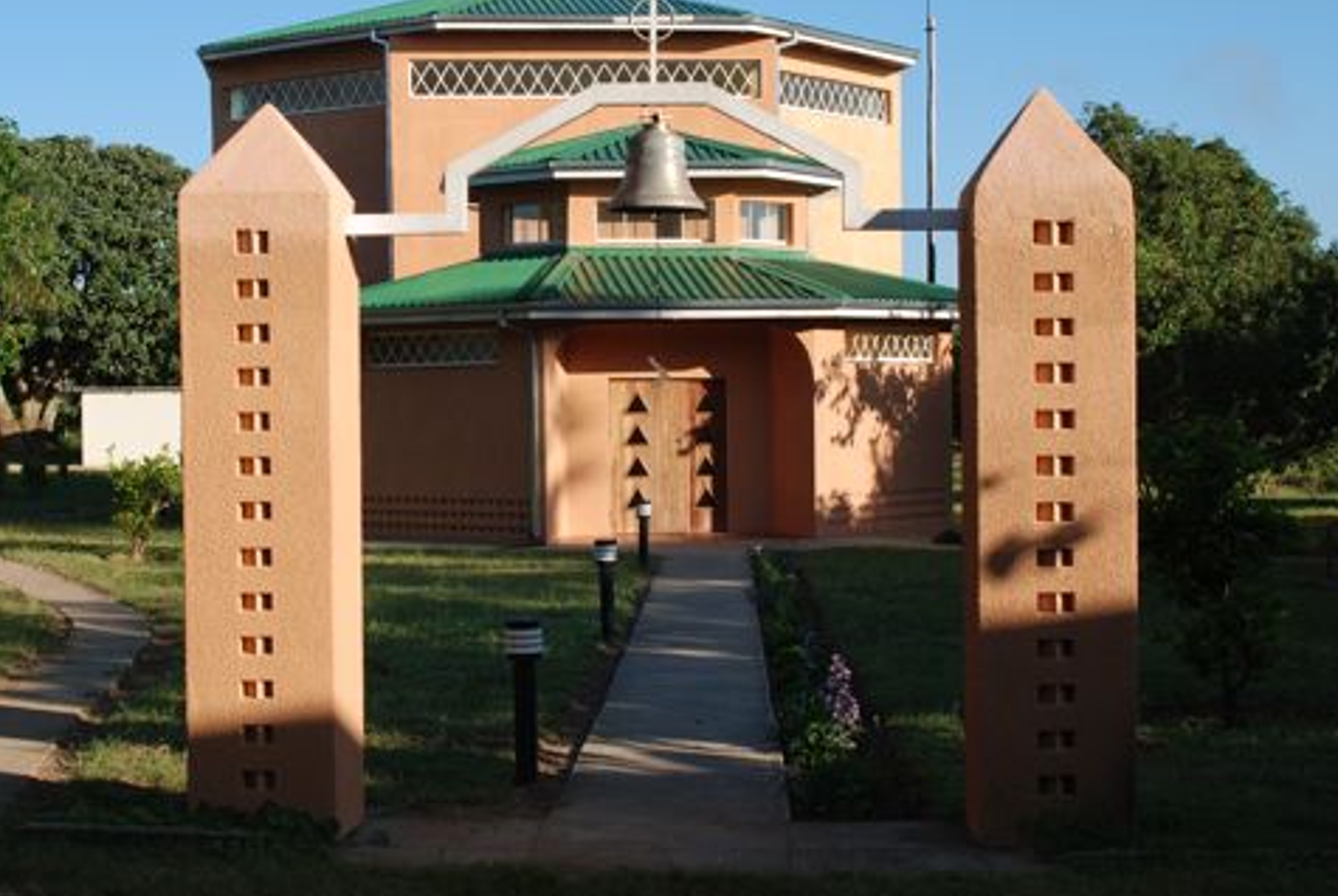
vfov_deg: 21.7
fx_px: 2332
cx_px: 606
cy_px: 392
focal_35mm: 63
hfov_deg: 32.0
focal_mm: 31
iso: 100
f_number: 7.1
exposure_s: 1/200
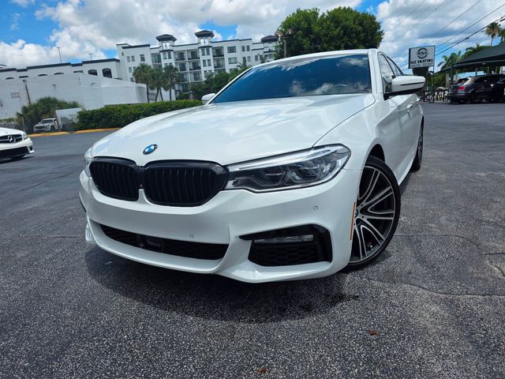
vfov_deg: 58.9
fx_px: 336
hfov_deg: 73.9
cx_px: 252
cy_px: 190
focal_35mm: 23
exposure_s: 1/6150
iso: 80
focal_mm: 6.3
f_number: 1.7
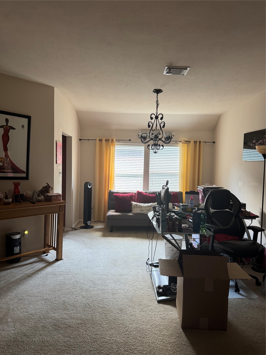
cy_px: 178
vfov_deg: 71.6
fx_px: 246
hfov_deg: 56.8
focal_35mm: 24
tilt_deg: -2.6
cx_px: 133
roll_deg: -0.7
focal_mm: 6.76
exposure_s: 1/60
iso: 320
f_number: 1.78
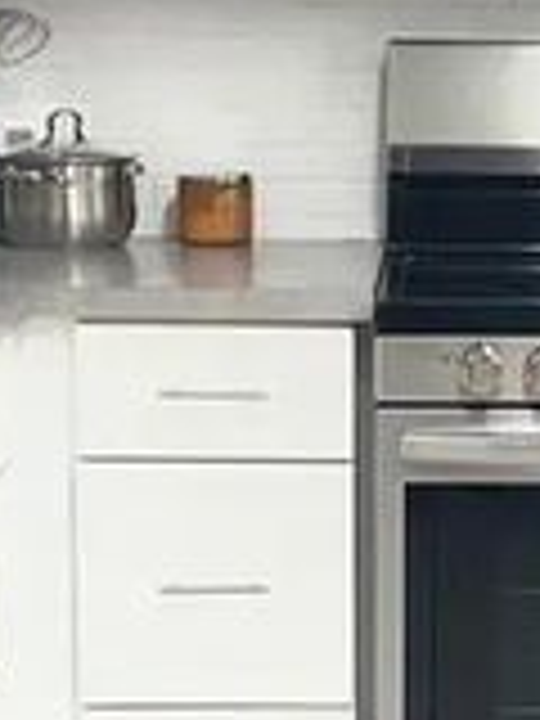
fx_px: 2891
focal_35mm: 139
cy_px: 493
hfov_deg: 10.5
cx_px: 594
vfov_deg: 14.2
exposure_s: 1/120
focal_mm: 5.7
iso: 100
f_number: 1.5
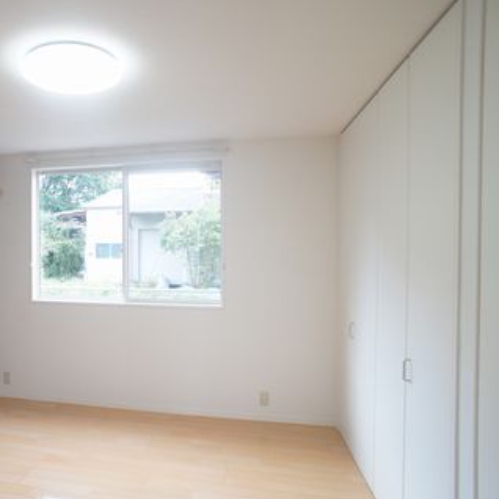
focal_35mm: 32
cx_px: 141
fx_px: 522
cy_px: 256
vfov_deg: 51.1
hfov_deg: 49.6
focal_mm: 16
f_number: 4
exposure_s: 1/60
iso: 500
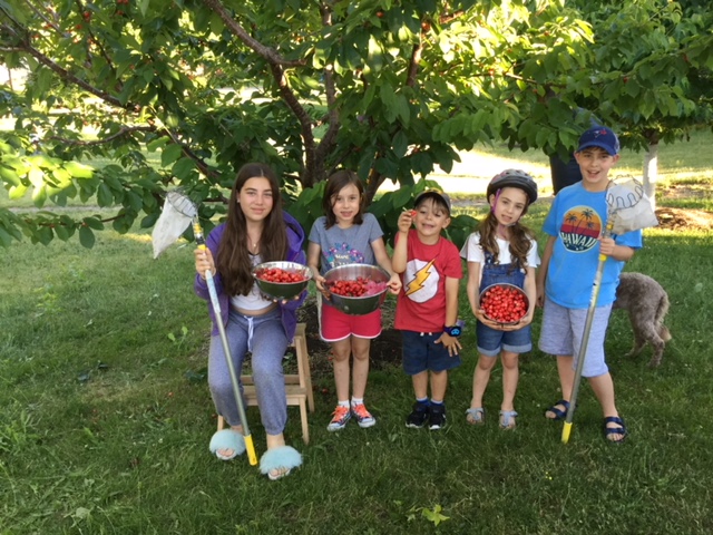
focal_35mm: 31
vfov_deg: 45.4
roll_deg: -0.3
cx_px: 356
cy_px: 268
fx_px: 639
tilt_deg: -22.0
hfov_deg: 58.4
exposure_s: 1/40
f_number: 2.4
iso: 32
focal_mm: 3.3
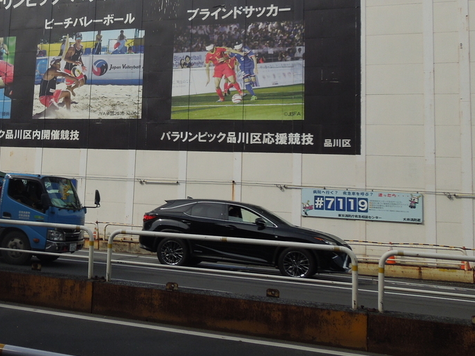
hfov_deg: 41.0
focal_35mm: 44
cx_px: 91
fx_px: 604
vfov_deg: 32.5
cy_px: 110
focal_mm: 4.5
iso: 100
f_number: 6.6
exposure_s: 1/500
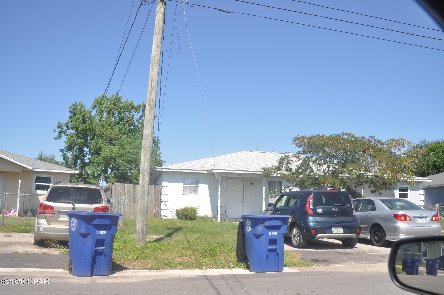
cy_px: 148
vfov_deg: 43.5
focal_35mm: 30
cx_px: 222
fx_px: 370
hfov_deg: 62.0
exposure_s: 1/1600
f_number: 5.6
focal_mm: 20
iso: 400
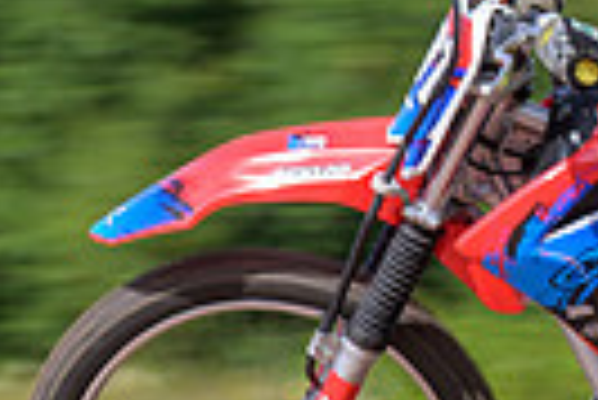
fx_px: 13154
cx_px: 719
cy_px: 63
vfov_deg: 1.7
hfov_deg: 2.6
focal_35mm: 791
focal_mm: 105
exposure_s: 1/200
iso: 72
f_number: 8
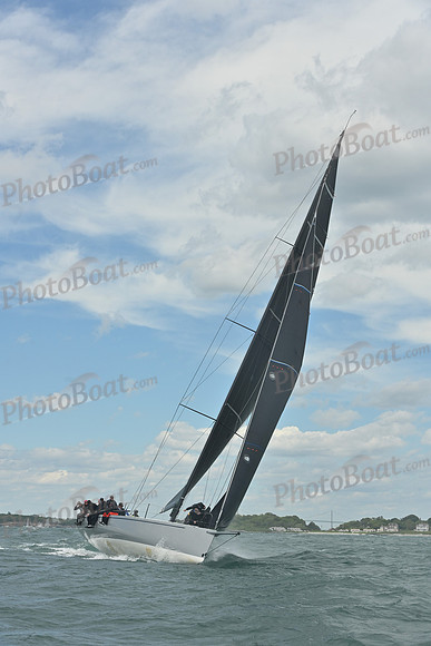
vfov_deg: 28.8
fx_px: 1256
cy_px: 323
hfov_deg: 19.5
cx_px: 216
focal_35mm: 70
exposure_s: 1/1250
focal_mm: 70
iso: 250
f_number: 7.1
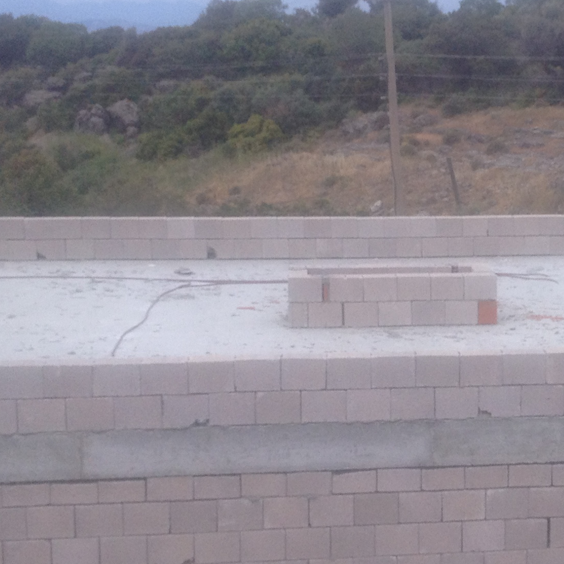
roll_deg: -2.1
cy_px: 297
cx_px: 533
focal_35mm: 92
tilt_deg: -14.6
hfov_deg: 18.5
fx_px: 1696
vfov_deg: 18.9
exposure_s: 1/1905
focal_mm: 4.28
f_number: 2.4
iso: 50
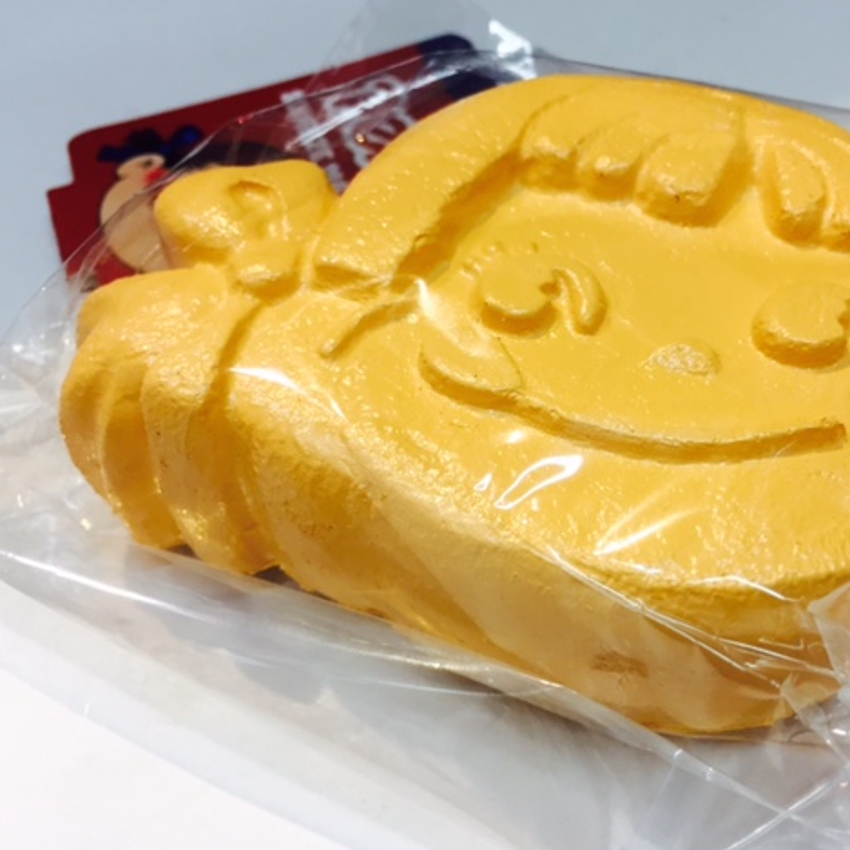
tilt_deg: -46.1
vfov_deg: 47.2
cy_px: 426
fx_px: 972
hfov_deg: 46.6
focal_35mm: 35
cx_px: 556
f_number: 2.2
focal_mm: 4.15
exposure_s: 1/33
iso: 32
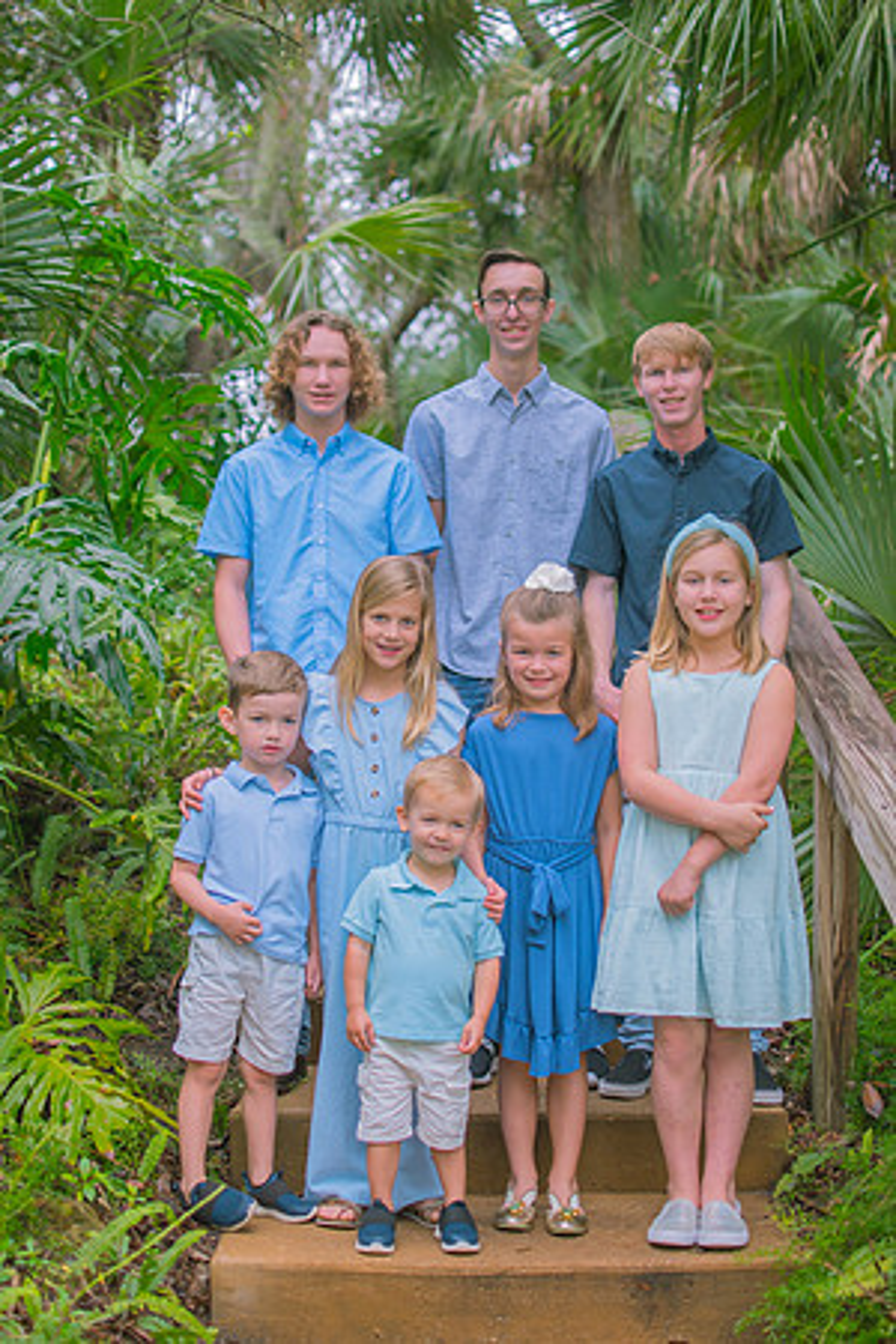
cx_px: 448
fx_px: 1941
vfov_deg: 38.2
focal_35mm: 52
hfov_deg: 26.0
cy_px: 672
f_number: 2.2
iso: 100
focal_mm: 35
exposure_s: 1/400
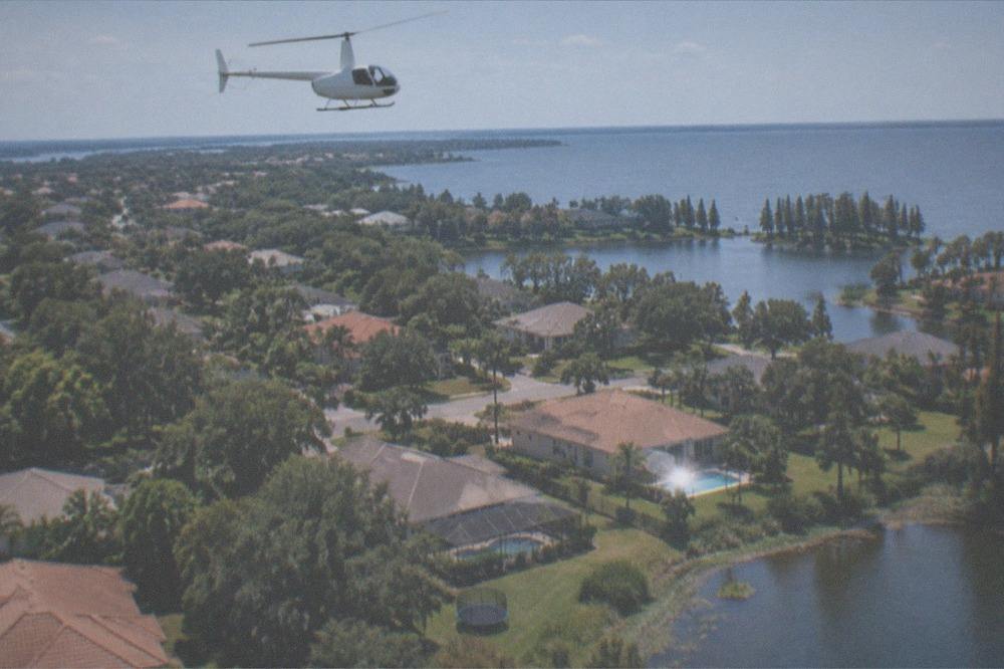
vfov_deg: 19.4
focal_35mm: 70
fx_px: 1951
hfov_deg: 28.9
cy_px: 334
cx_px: 502
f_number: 4
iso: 200
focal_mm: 70
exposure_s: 1/800
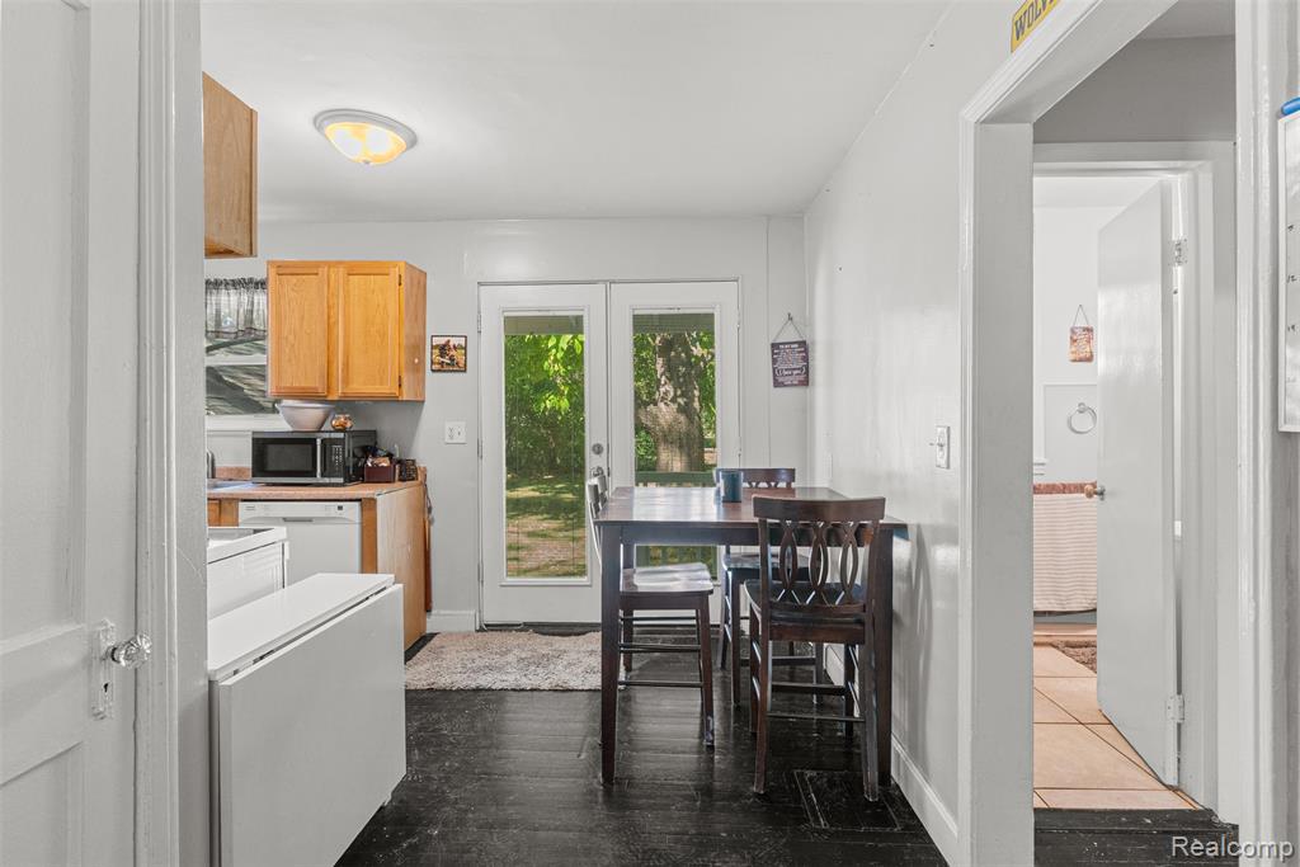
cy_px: 434
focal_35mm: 17
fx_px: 614
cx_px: 650
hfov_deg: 93.3
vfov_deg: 70.5
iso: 400
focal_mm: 17
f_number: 8
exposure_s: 4
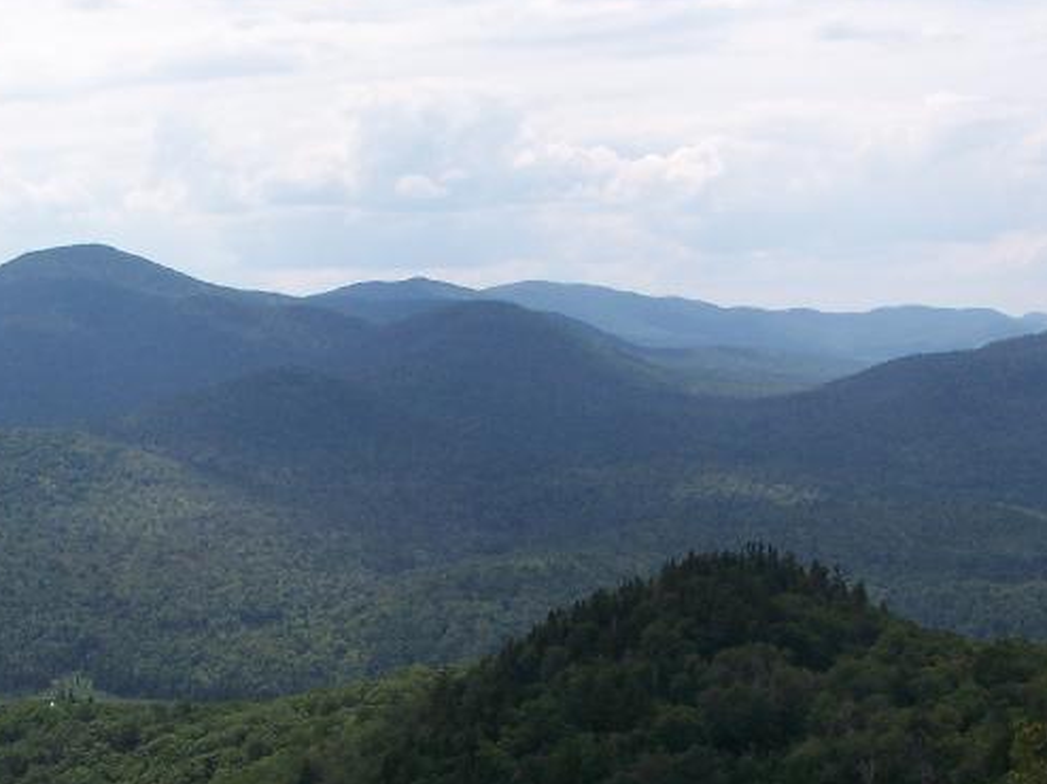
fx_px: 2388
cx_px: 378
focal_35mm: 79
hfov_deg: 24.6
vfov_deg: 18.6
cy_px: 552
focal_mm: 6.3
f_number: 5.6
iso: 80
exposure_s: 1/500
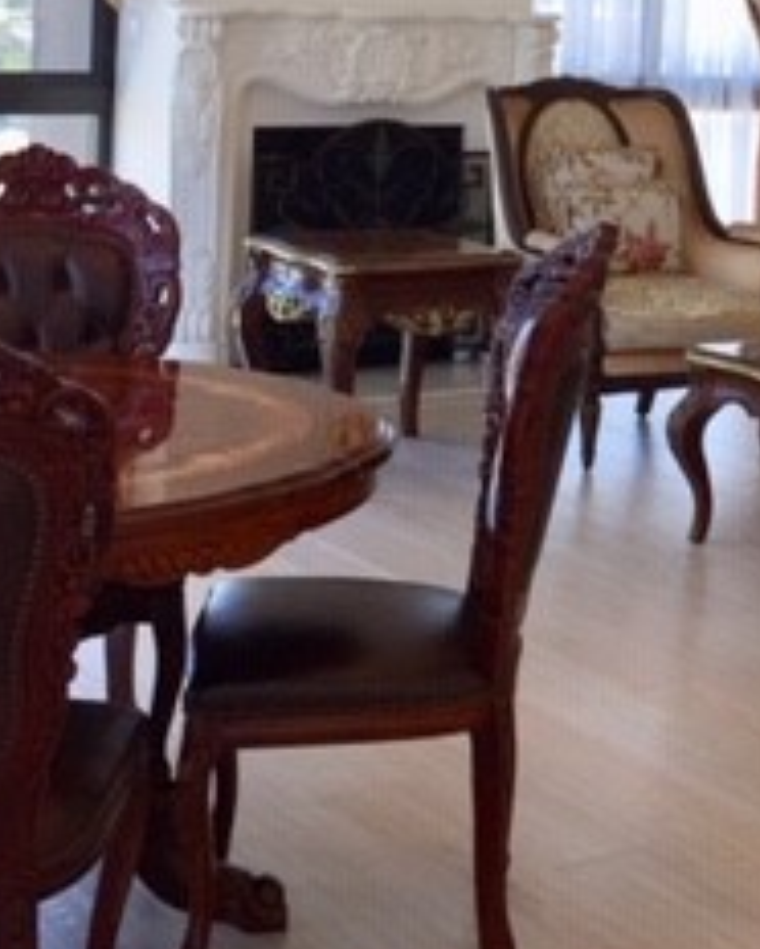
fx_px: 2190
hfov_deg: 19.1
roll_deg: -3.0
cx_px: 785
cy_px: 86
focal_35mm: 78
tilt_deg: -2.1
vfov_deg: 23.7
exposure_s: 1/120
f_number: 2.2
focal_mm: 4.15
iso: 50
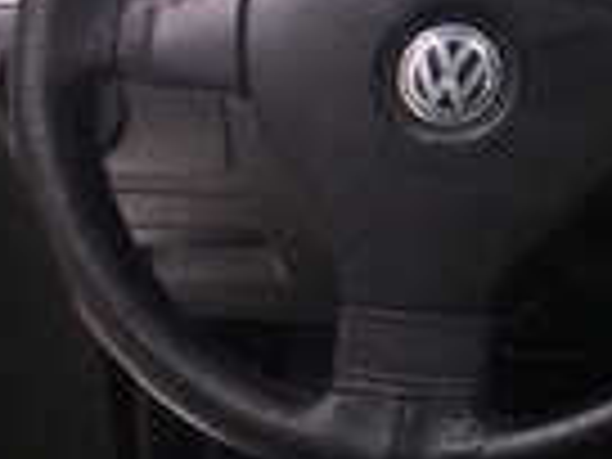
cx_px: 1278
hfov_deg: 12.2
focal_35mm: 141
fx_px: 2493
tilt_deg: -16.5
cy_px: -25
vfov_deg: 10.4
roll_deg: +1.6
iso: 25
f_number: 2.2
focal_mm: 4.15
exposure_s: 1/189
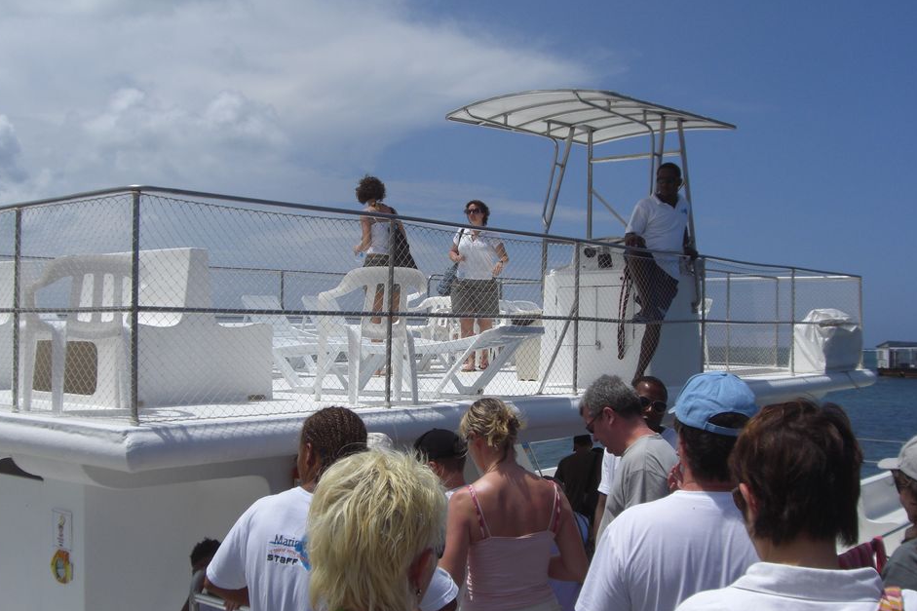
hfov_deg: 45.4
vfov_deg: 31.2
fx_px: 1095
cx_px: 469
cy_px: 308
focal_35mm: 43
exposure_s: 1/400
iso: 64
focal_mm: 6.2
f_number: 8
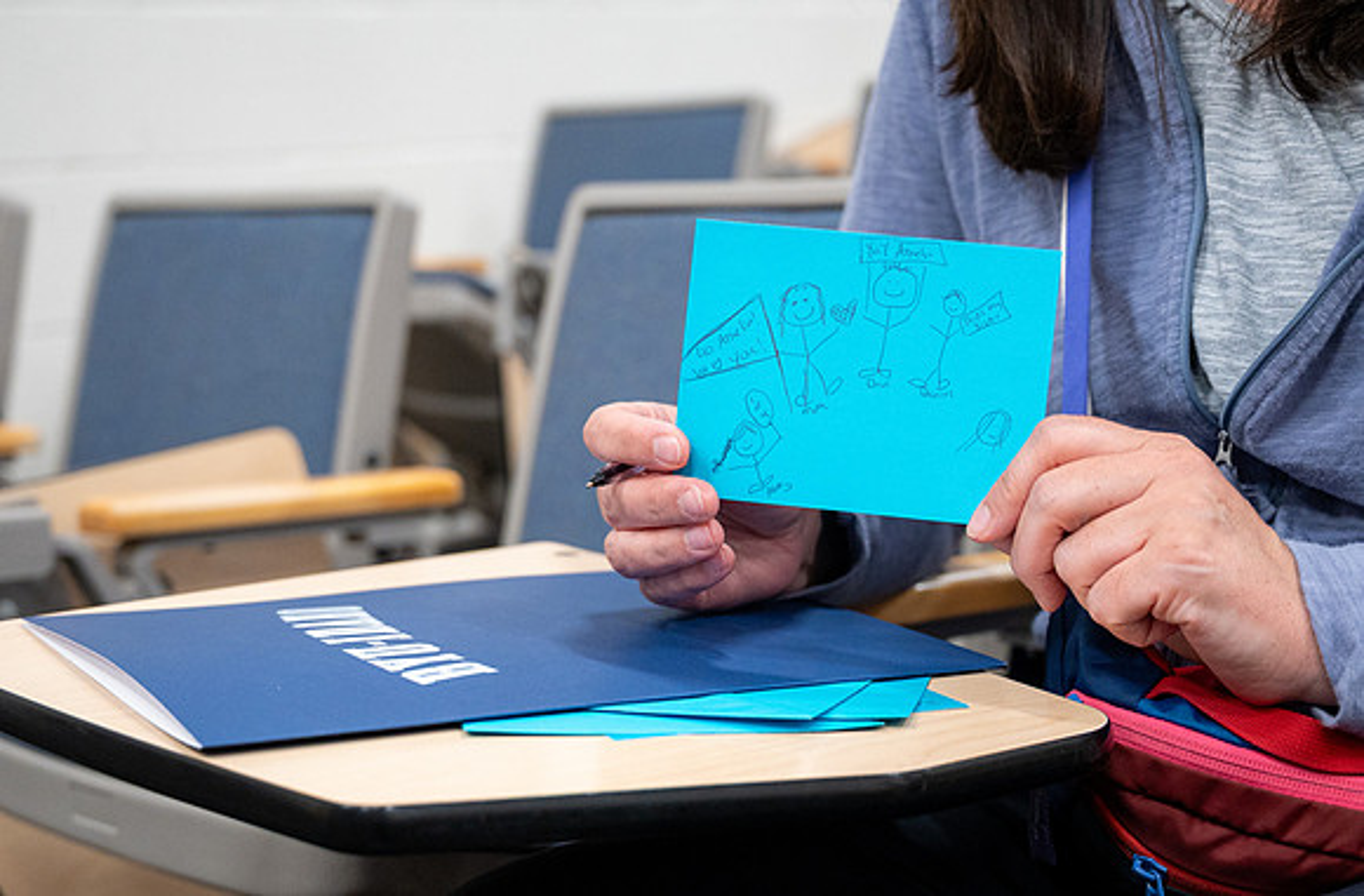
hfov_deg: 33.1
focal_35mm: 61
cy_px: 545
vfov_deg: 22.1
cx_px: 746
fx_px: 2291
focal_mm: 47
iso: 2000
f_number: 4
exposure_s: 1/250
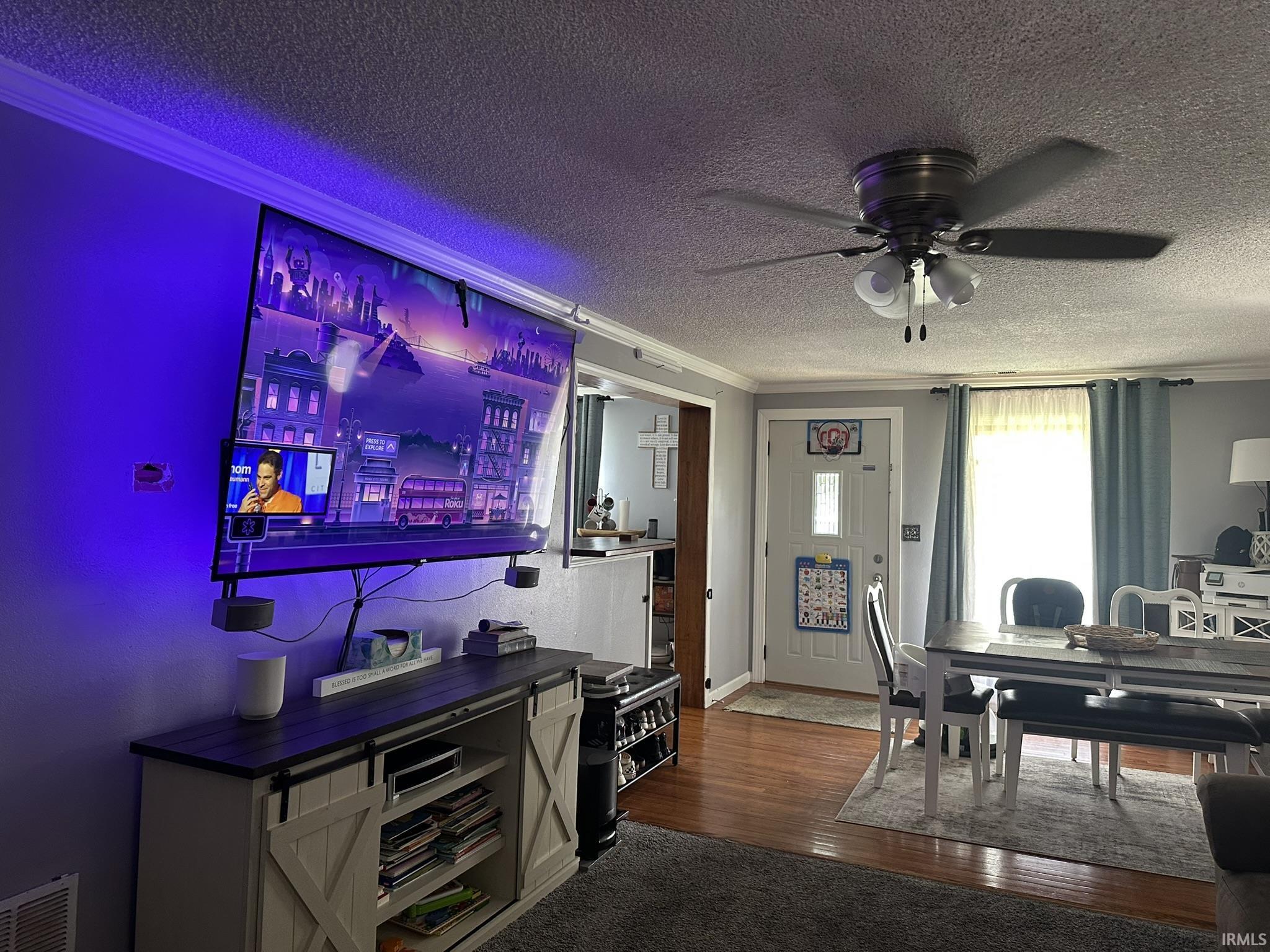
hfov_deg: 71.6
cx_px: 635
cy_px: 476
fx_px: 881
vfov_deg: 56.8
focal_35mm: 24
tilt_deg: +2.5
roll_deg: -1.8
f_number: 1.78
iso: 250
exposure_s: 1/60
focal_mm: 6.86
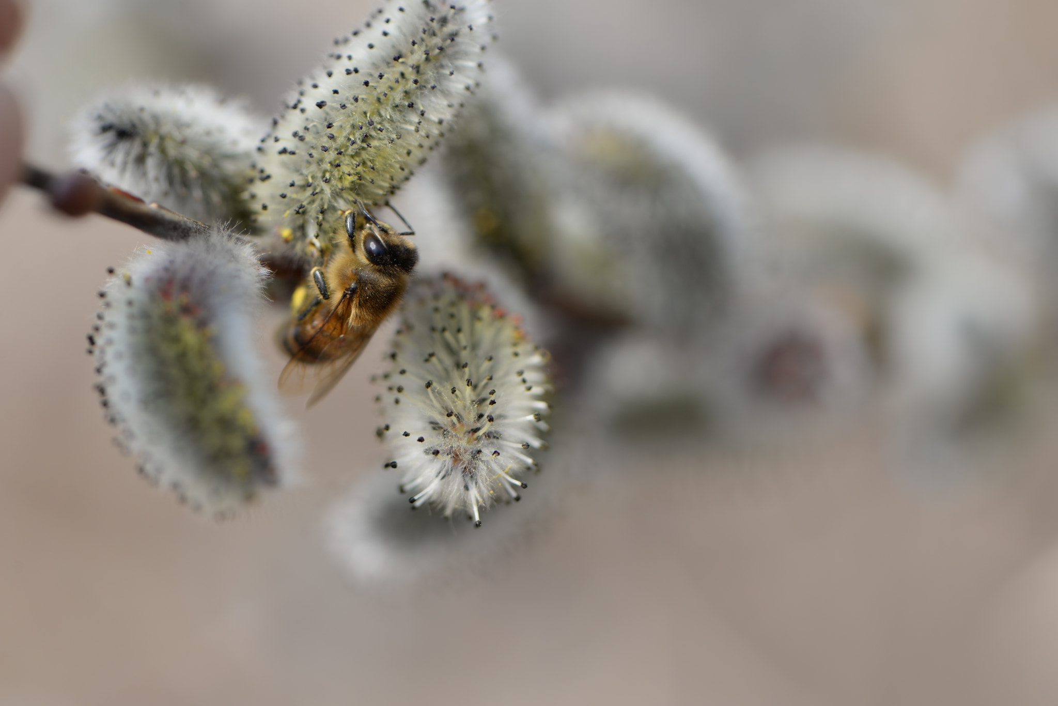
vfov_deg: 13.1
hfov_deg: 19.4
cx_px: 529
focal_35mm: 105
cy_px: 353
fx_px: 3087
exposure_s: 1/320
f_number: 7.1
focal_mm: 105
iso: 100
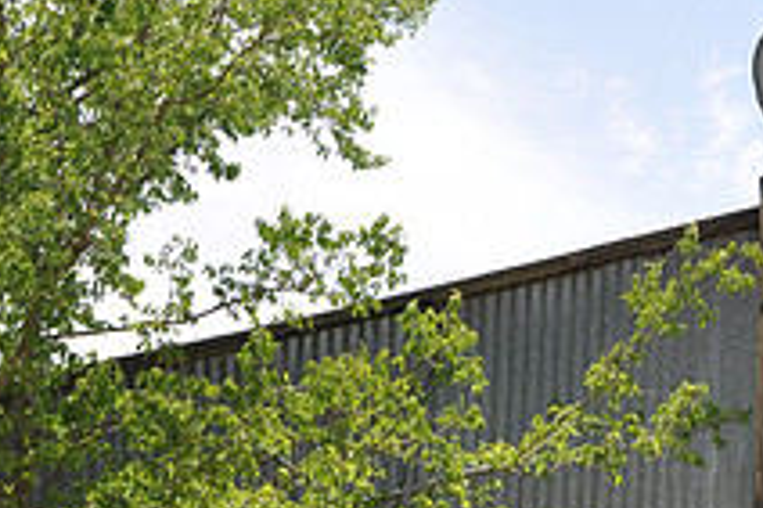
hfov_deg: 16.2
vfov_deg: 10.8
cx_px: 842
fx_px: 2605
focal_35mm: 123
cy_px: 676
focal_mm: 30
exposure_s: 1/200
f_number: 8
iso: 200
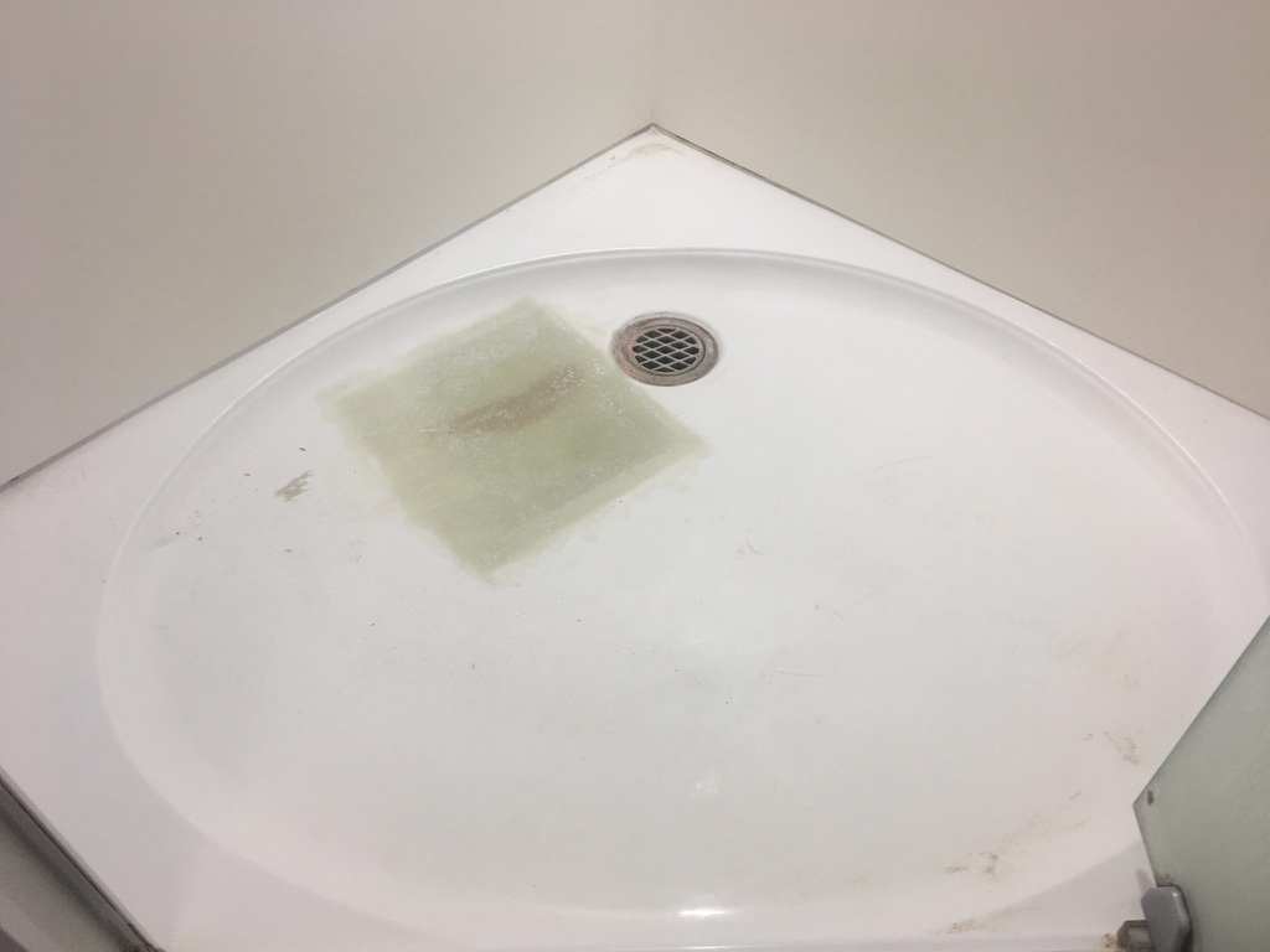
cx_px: 635
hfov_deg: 61.7
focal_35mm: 29
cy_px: 476
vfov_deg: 48.2
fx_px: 1064
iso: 25
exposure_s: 1/50
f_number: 2.2
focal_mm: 4.15
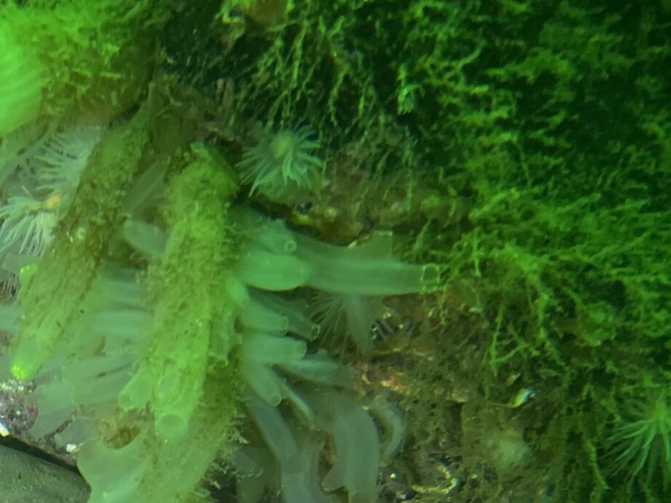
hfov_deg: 24.7
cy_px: 664
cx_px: -110
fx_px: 1396
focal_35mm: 72
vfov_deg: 18.9
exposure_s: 1/75
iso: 100
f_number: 1.5
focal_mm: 5.7
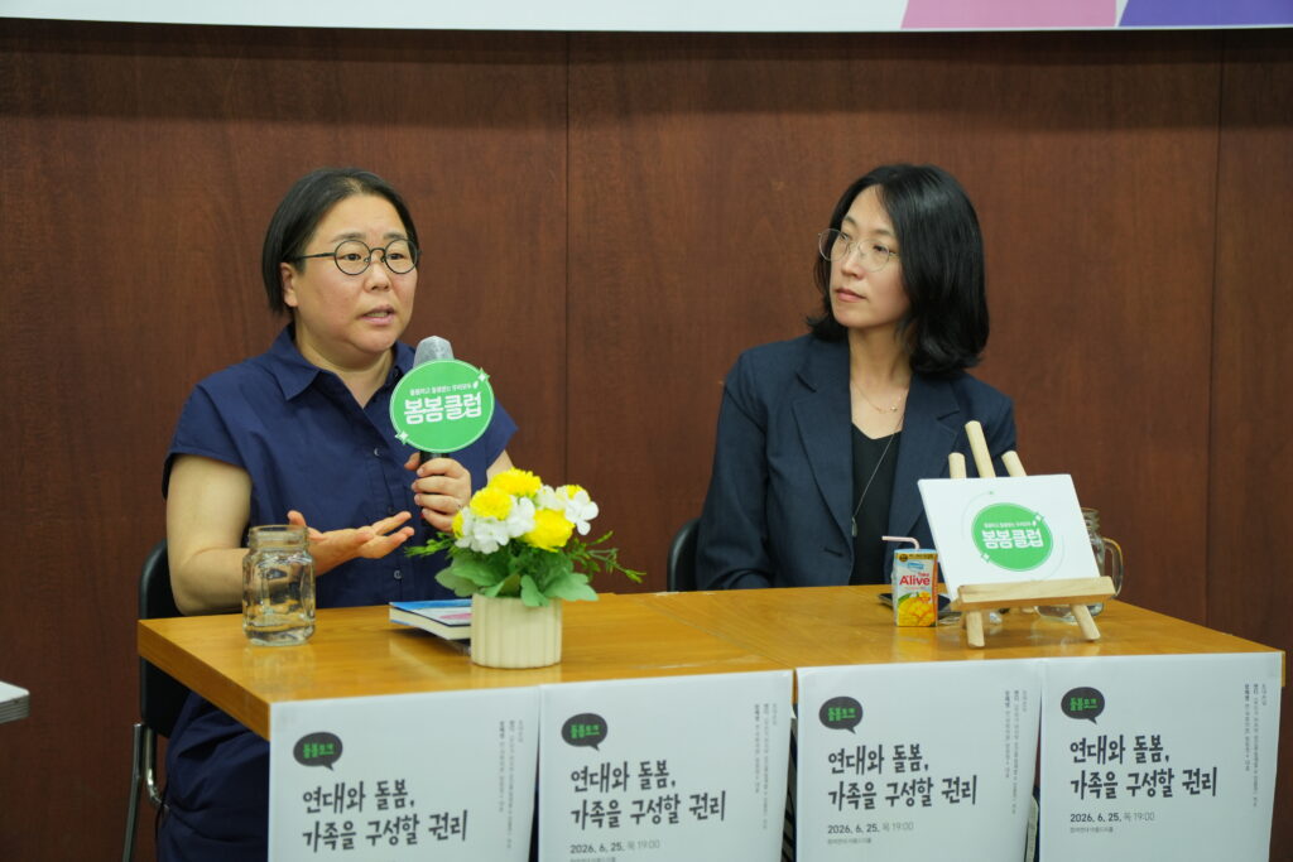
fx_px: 3772
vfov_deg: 13.0
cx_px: 646
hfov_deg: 19.5
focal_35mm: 105
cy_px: 431
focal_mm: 70
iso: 250
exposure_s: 1/60
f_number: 2.8
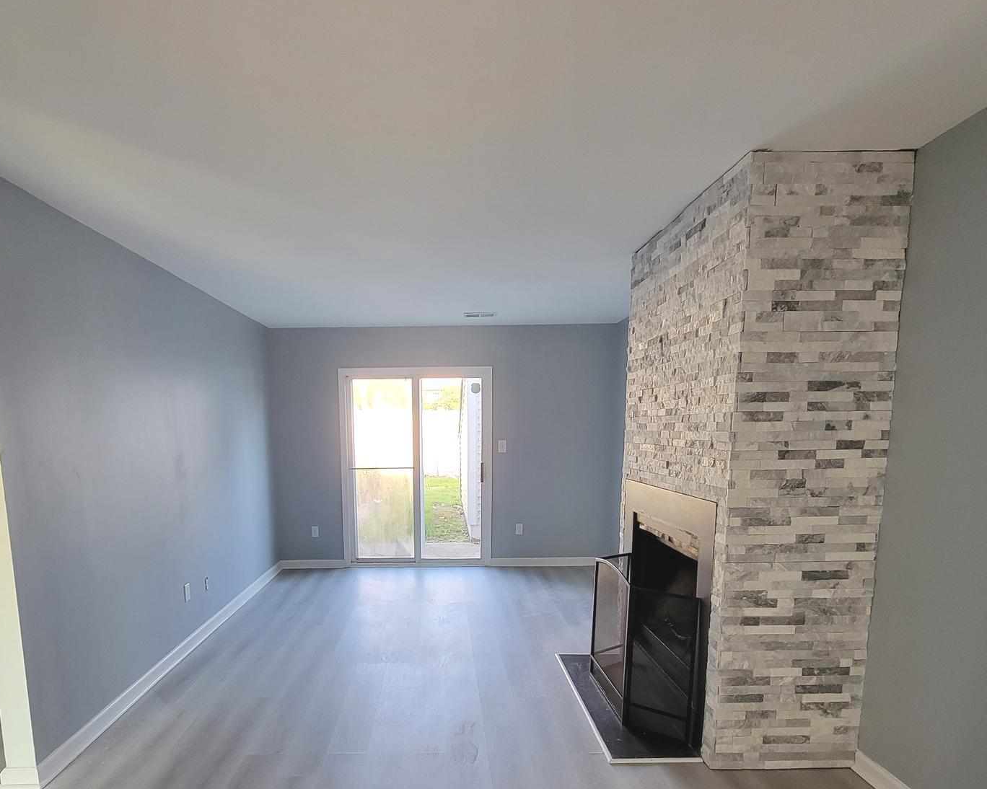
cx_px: 439
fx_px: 555
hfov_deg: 83.0
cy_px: 513
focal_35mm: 19
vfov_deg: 69.2
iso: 200
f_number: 2.2
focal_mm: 2.2
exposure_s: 1/60
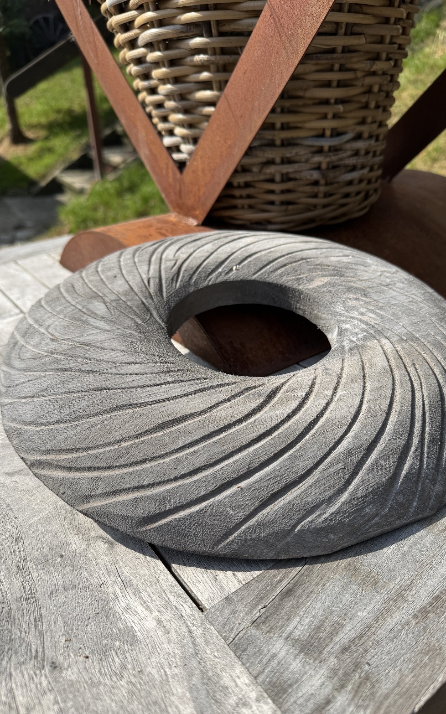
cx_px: 254
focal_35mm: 26
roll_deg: +1.3
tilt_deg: -28.1
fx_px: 506
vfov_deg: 70.4
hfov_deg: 47.4
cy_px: 363
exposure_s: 1/3247
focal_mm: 6.76
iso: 80
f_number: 1.78
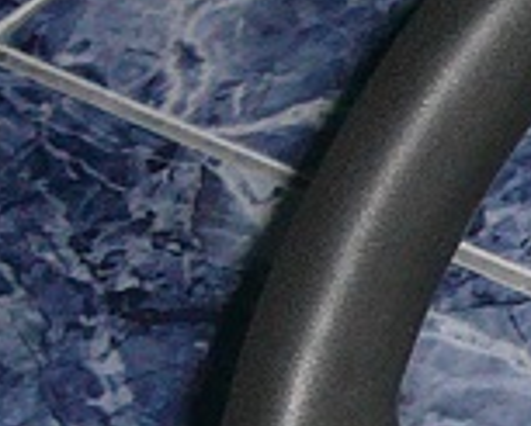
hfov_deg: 7.8
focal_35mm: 228
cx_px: 1291
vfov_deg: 6.7
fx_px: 3590
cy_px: 679
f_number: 2.8
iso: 100
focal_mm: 5.2
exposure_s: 1/30
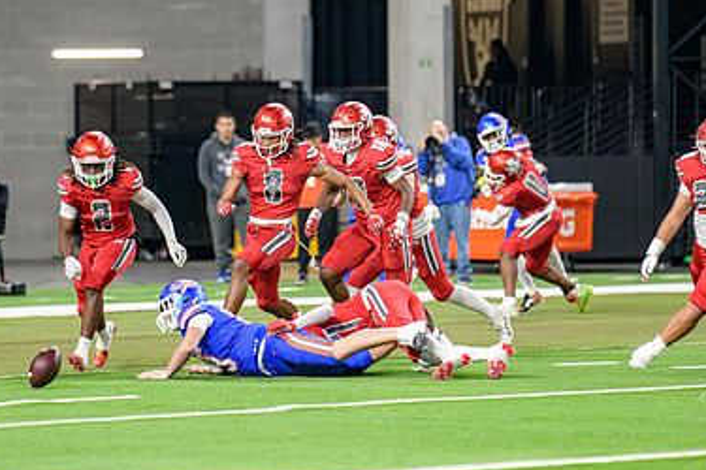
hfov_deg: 6.1
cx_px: 356
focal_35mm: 340
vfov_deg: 4.0
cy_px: 164
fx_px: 6667
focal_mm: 220
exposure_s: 1/400
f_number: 2.8
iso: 1000
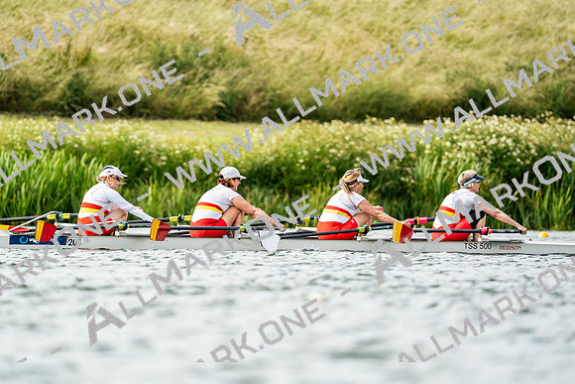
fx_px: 8547
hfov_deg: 3.9
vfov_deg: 2.6
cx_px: 288
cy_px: 192
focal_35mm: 535
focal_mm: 535
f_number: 6.3
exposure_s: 1/2000
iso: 500
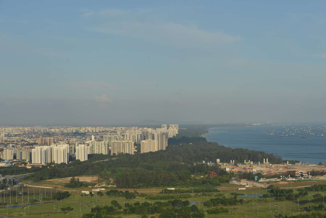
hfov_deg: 28.8
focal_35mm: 70
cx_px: 163
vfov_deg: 19.5
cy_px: 109
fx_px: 634
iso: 100
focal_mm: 70
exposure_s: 1/320
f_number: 9
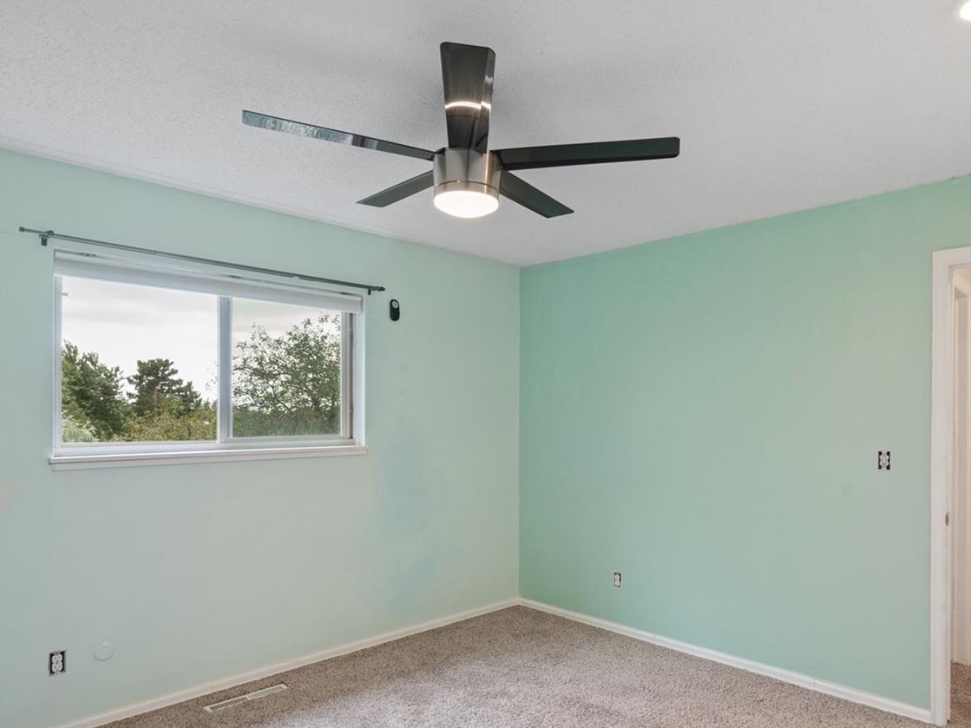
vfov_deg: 60.4
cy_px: 445
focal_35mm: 22
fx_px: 617
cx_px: 522
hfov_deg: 76.3
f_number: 10
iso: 160
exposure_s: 1/1.25
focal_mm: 16
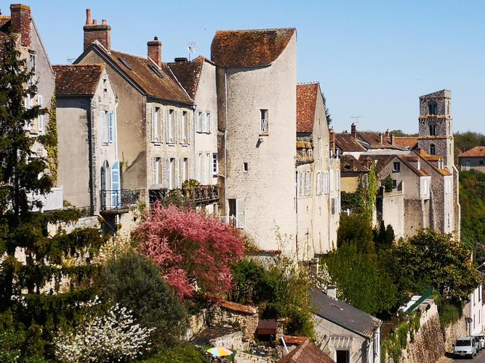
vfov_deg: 17.6
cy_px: 174
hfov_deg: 23.3
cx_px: 287
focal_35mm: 84
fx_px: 1177
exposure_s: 1/3717
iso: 50
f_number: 1.8
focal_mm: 3.95
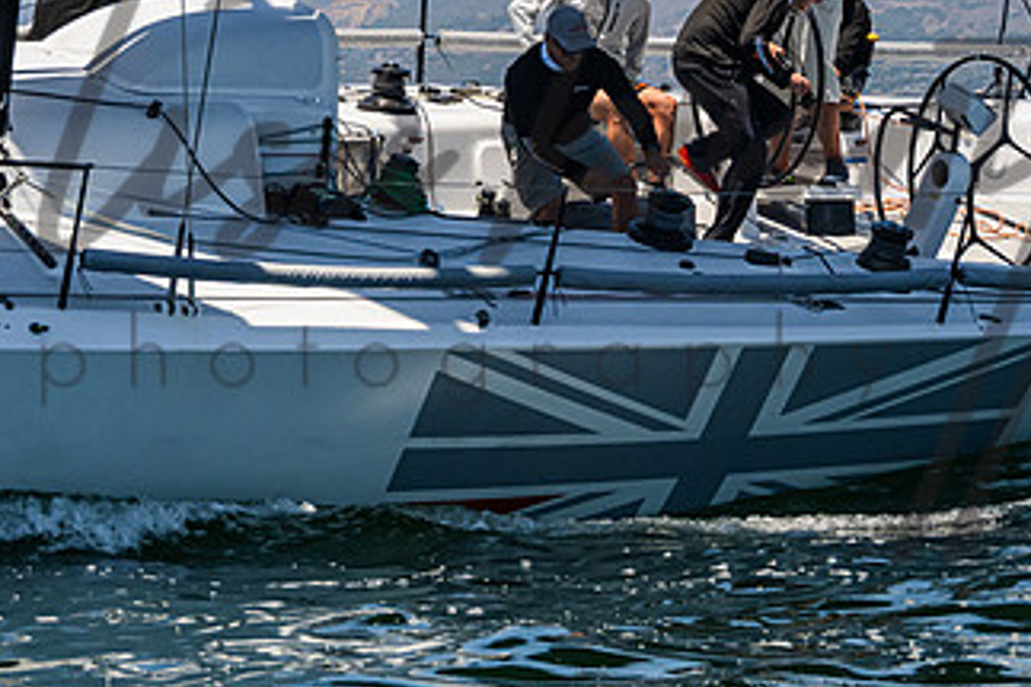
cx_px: 688
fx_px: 5581
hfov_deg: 10.5
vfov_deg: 7.0
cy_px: 71
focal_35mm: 195
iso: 500
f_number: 8
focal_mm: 79
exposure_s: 1/2500
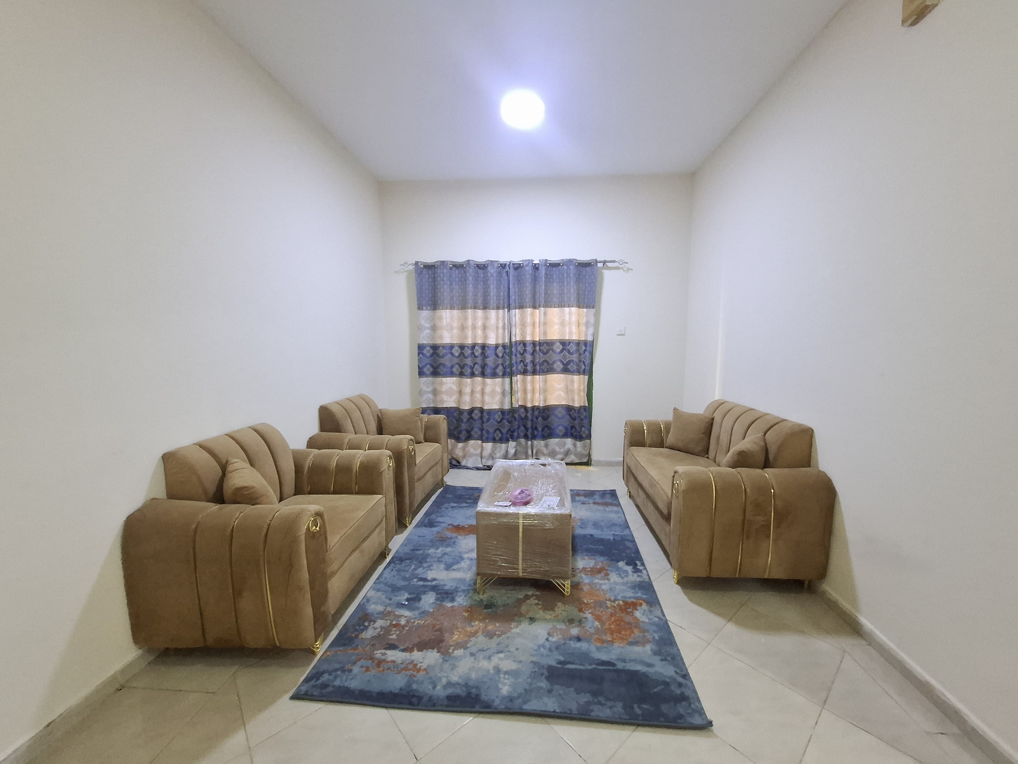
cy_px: 382
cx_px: 509
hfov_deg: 106.2
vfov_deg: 89.9
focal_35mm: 13
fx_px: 382
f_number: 2.2
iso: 400
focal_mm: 1.74
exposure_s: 1/25
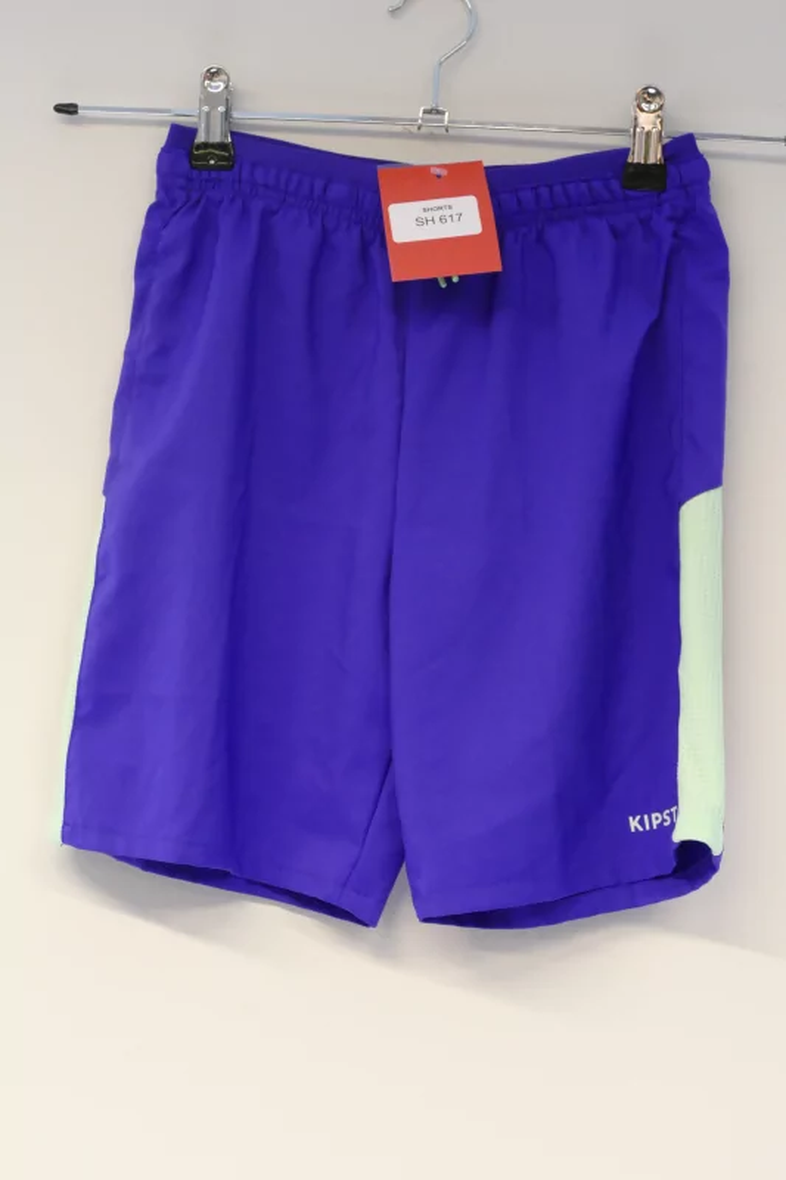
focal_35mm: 72
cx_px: 393
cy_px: 590
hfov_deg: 18.9
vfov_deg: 28.1
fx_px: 2359
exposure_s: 1/80
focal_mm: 26.28
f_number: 3.7
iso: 1600
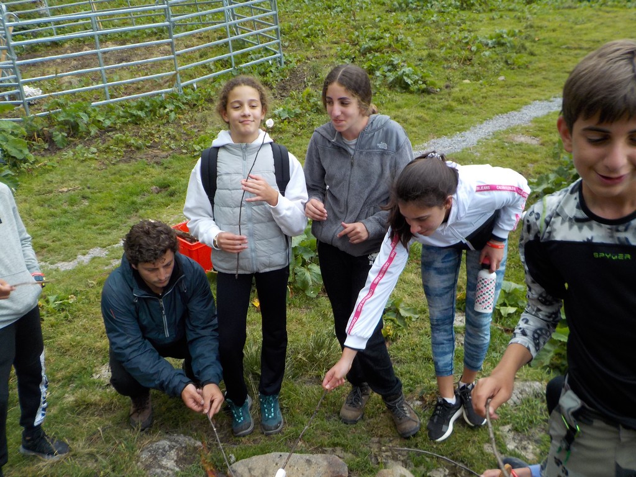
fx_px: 551
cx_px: 318
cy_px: 238
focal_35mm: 30
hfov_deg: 60.0
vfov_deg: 46.8
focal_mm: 4.1
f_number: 3.3
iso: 125
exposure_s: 1/50
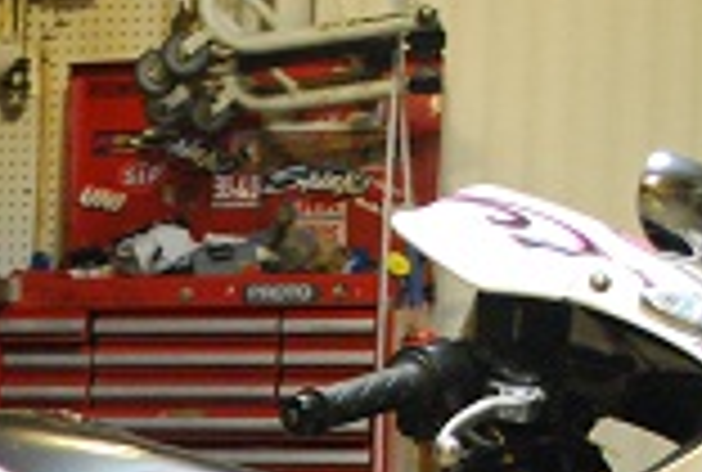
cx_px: -36
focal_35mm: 134
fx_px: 2621
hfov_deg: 14.9
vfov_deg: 9.9
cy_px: 798
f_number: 4.2
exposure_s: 1/13
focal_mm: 24
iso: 1600
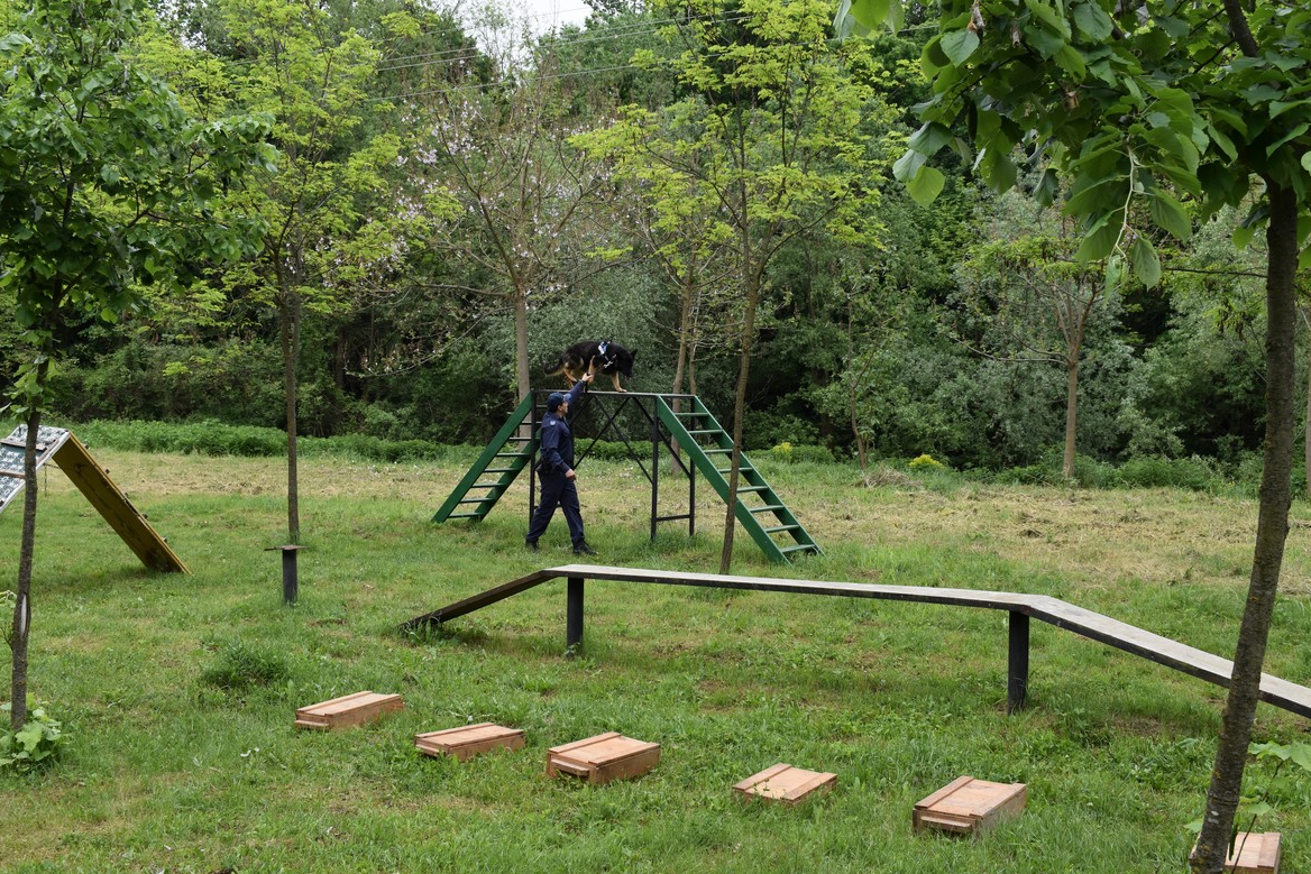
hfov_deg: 50.1
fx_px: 1403
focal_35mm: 39
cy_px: 447
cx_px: 644
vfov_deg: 34.6
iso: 400
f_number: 8
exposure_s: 1/250
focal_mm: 25
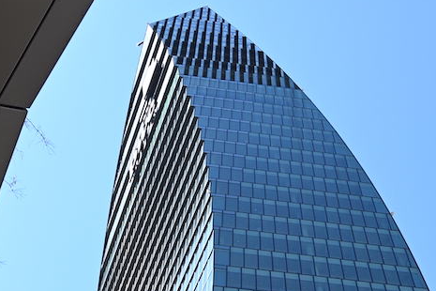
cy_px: 347
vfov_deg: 19.1
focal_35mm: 67
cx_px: 214
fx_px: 816
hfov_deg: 29.9
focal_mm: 24.5
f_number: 8
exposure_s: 1/160
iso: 200
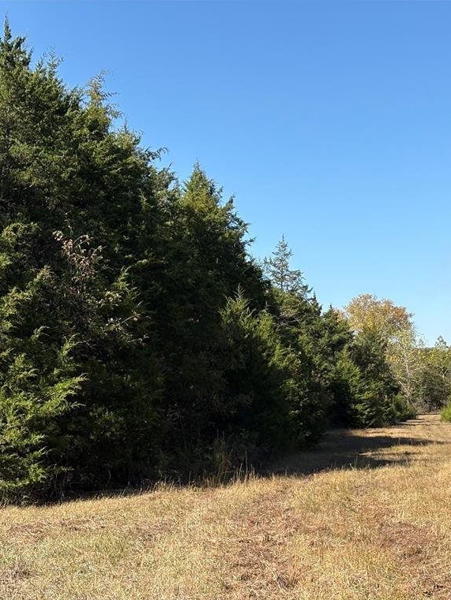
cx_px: 327
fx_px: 1216
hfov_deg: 20.9
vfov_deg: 27.8
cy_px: 302
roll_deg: +1.0
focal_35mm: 70
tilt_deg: +4.3
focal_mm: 5.96
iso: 32
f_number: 1.6
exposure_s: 1/2141
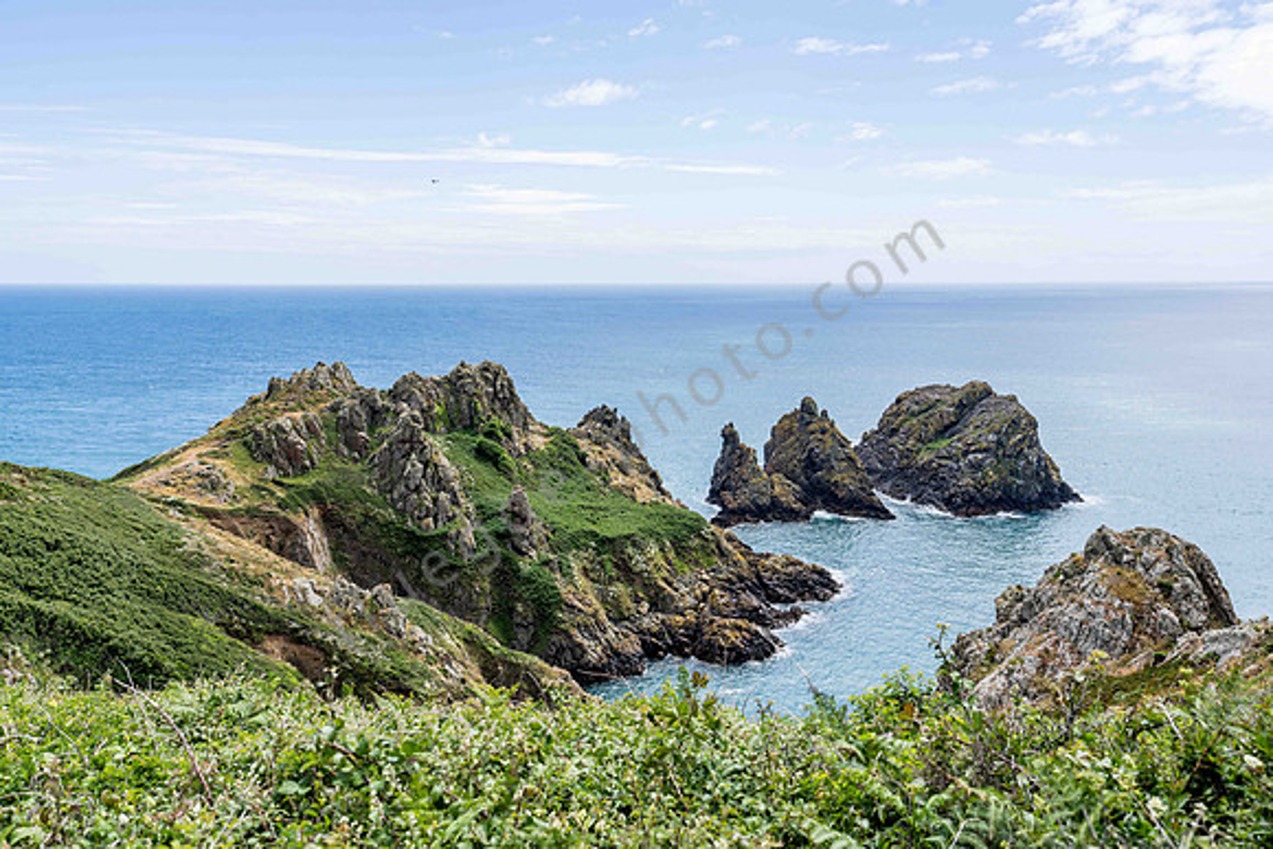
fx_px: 1026
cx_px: 636
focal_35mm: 29
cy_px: 424
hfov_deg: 63.6
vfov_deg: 45.0
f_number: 6.3
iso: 160
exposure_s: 1/400
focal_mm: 29
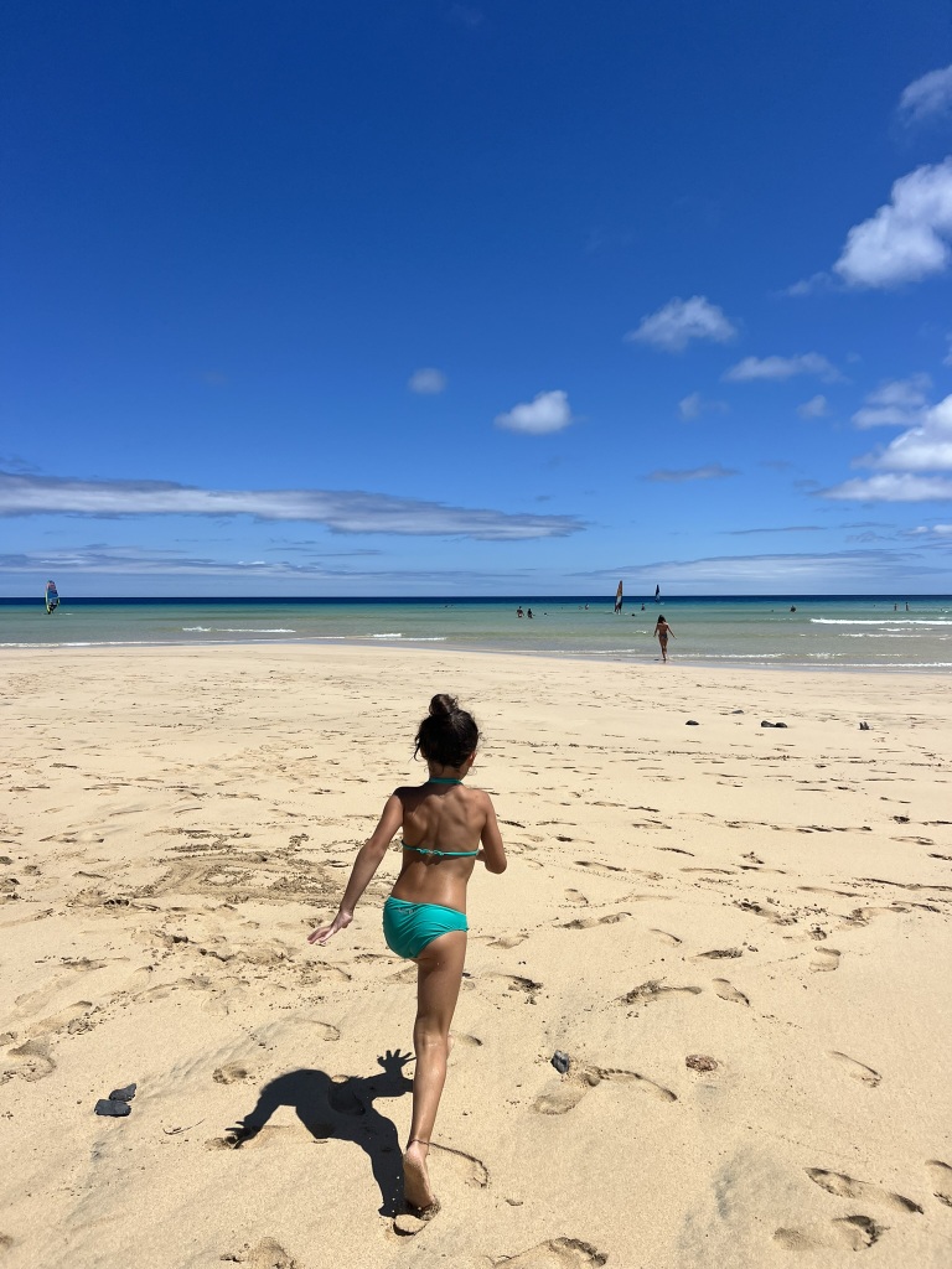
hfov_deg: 53.1
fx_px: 953
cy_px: 634
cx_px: 476
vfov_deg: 67.3
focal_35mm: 26
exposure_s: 1/9434
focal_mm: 5.7
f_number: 1.5
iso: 50
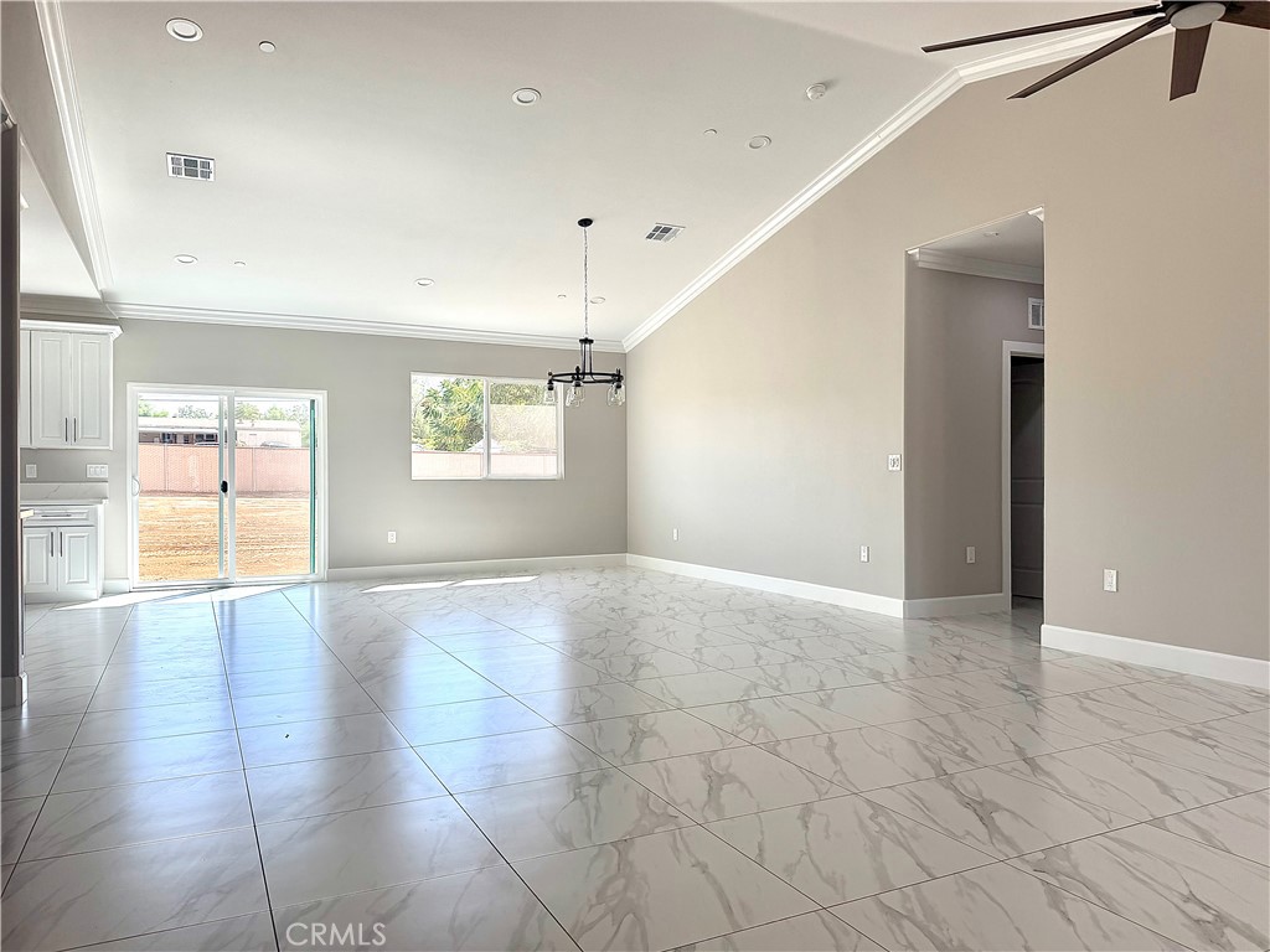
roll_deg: +0.9
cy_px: 476
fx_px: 881
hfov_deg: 71.6
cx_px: 635
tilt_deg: +1.4
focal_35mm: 24
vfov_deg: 56.8
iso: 80
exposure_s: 1/702
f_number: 1.78
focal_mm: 6.76
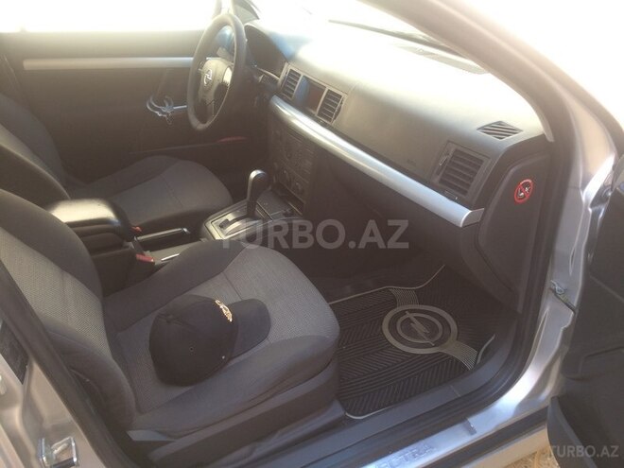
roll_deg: +0.3
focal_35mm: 29
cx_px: 312
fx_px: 523
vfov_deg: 48.2
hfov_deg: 61.7
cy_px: 234
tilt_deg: -34.6
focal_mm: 4.15
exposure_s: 1/125
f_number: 2.2
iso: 32
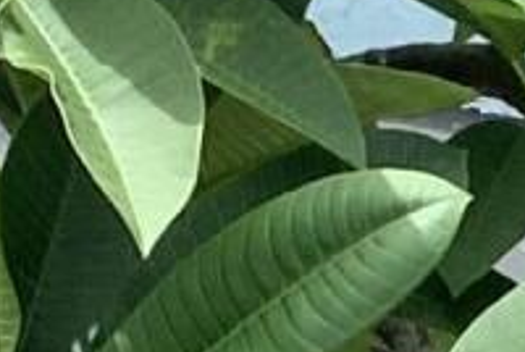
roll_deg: -2.1
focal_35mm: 322
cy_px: 1495
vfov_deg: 4.0
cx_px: 1137
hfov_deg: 6.2
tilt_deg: -3.2
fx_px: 4703
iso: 25
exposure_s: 1/375
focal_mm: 3.3
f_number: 2.4
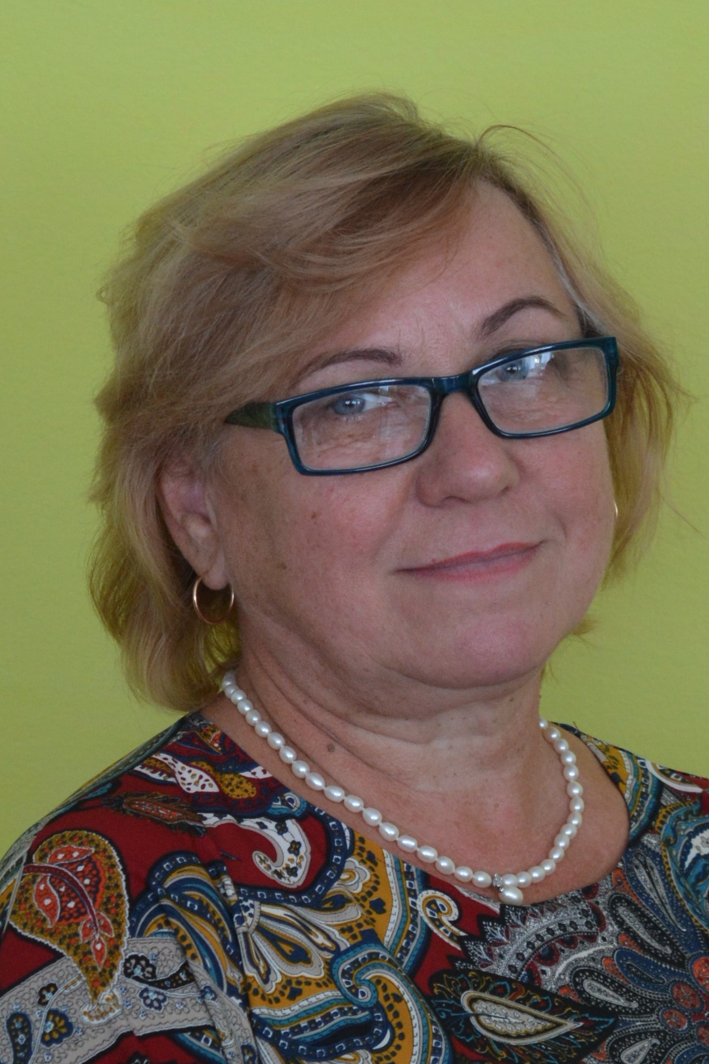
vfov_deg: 19.9
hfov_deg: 13.3
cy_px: 507
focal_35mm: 103
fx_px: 3031
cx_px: 397
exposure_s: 1/80
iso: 800
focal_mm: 55
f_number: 5.6
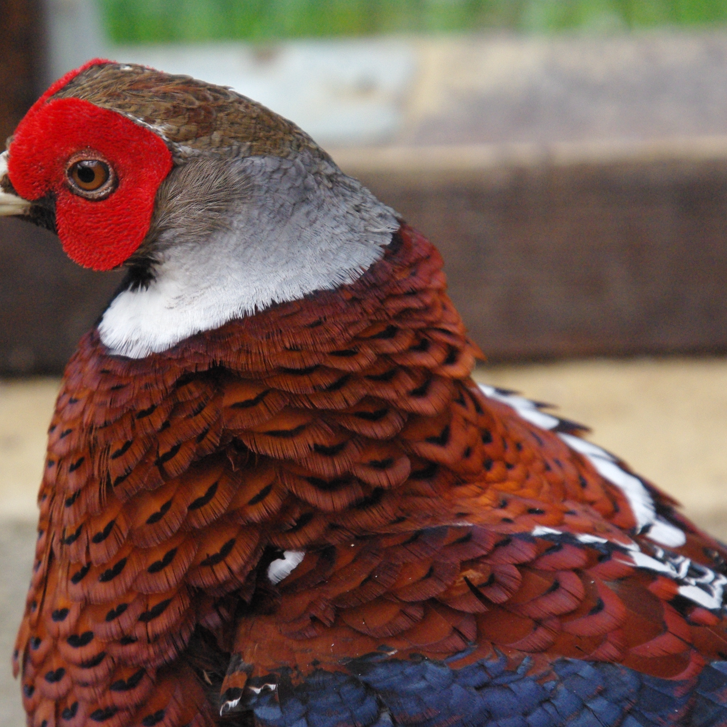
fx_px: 14066
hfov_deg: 3.0
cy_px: 364
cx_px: 226
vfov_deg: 3.0
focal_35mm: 592
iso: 1600
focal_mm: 310
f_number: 8
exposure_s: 1/500
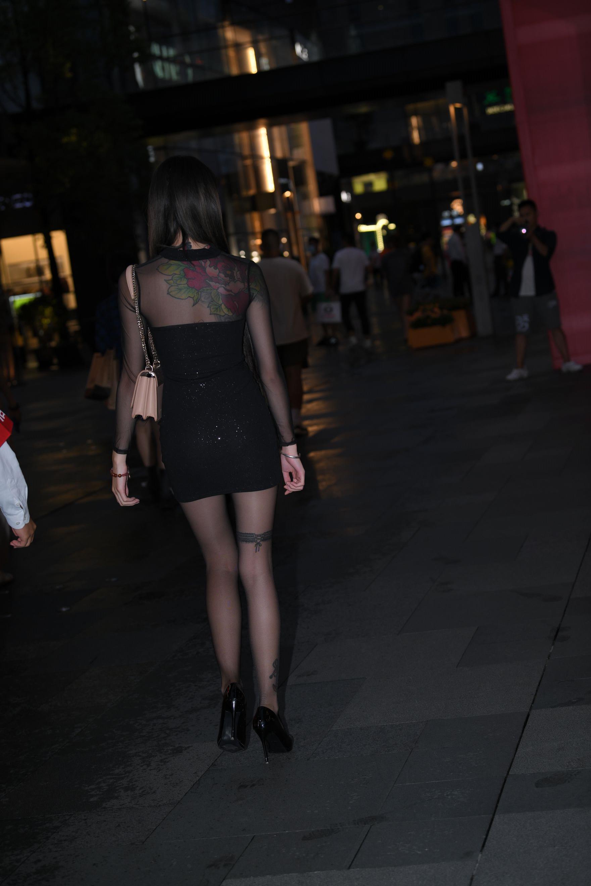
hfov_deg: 19.5
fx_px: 1723
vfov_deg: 28.8
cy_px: 443
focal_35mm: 70
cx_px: 296
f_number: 4
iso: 400
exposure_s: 1/200
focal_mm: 70
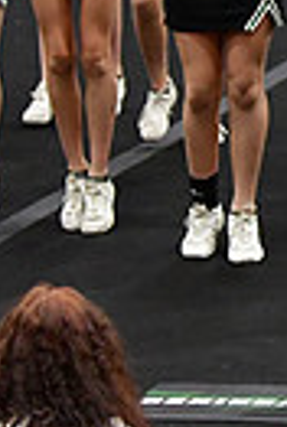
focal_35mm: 464
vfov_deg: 4.4
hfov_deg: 2.9
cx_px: 881
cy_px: -99
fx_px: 5519
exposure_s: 1/500
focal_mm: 70
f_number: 3.5
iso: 5000
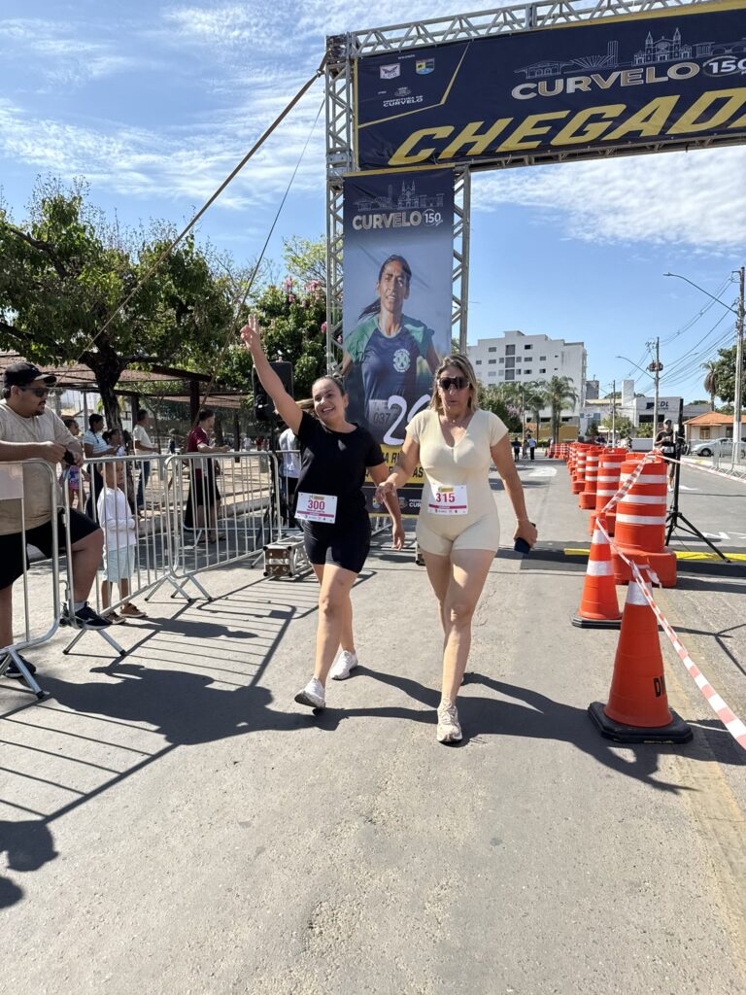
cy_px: 498
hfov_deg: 56.8
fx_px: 690
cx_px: 373
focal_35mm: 24
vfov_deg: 71.6
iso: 80
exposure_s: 1/3584
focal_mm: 6.76
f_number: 1.78
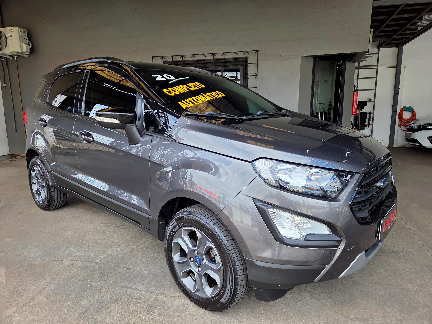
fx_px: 287
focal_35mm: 23
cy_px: 162
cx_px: 216
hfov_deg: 73.9
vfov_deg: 58.9
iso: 25
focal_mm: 5.4
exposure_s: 1/145
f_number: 1.8
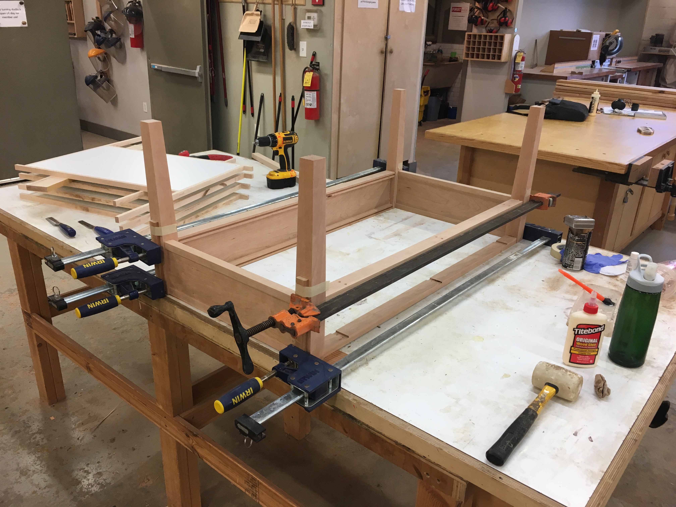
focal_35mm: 29
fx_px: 566
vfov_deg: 48.2
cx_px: 338
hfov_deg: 61.7
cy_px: 254
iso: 64
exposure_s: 1/30
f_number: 2.2
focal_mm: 4.15
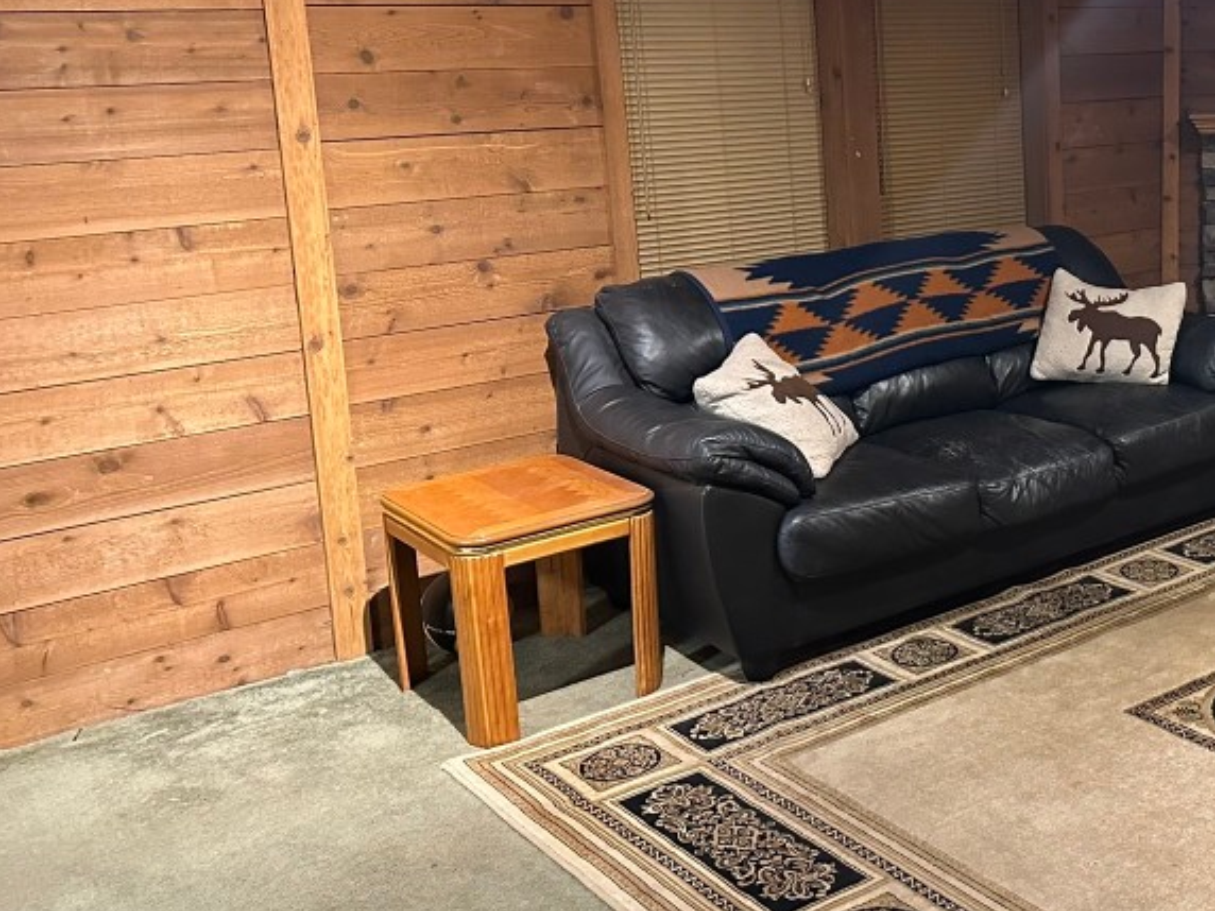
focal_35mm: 43
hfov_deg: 40.7
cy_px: 312
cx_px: 1079
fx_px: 1509
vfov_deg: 33.3
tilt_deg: -9.6
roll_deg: +1.2
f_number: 1.78
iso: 800
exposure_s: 1/40
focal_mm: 6.86
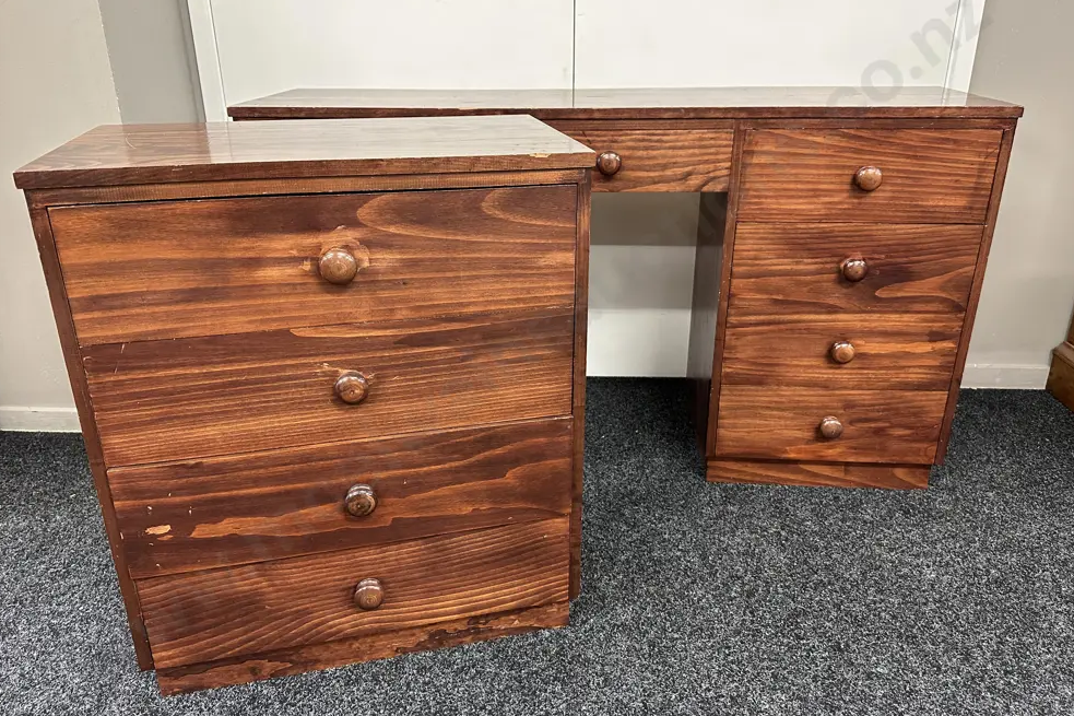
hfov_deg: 69.4
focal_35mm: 26
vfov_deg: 49.5
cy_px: 341
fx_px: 775
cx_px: 534
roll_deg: +0.3
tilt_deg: -21.9
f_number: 1.78
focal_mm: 6.86
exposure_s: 1/50
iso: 320
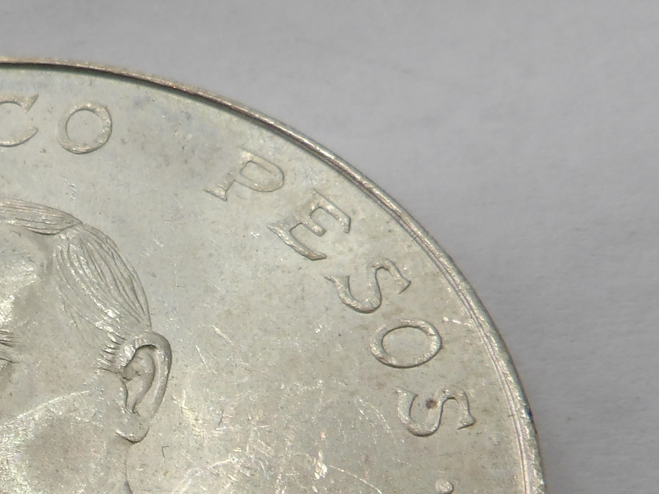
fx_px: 1942
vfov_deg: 14.3
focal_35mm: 102
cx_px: -17
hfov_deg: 18.7
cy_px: 498
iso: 100
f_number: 4.5
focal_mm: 6.2
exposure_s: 1/60
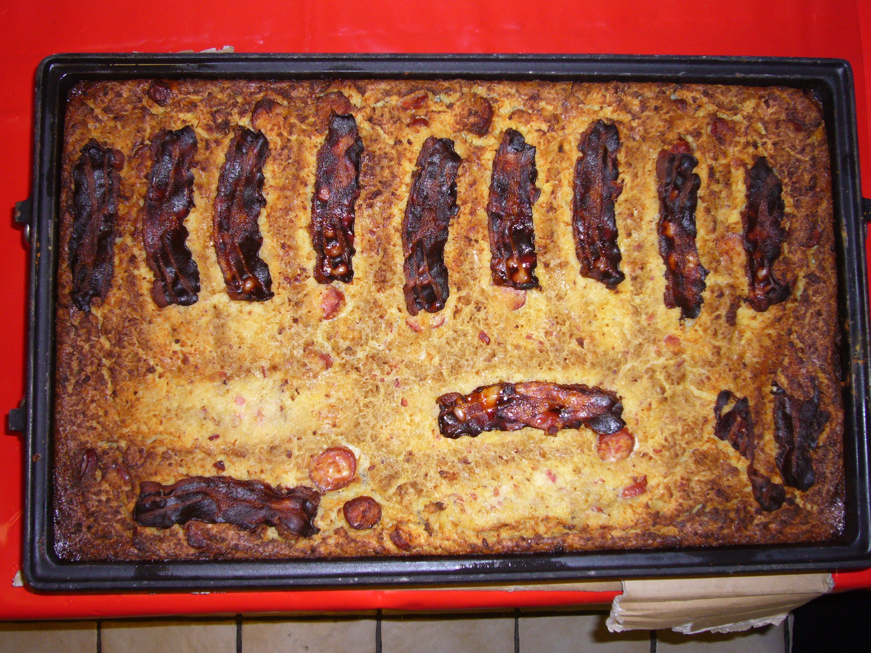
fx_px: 1057
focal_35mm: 42
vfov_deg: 34.3
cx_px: 436
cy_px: 326
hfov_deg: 44.8
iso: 100
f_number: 3.3
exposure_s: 1/30
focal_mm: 6.9
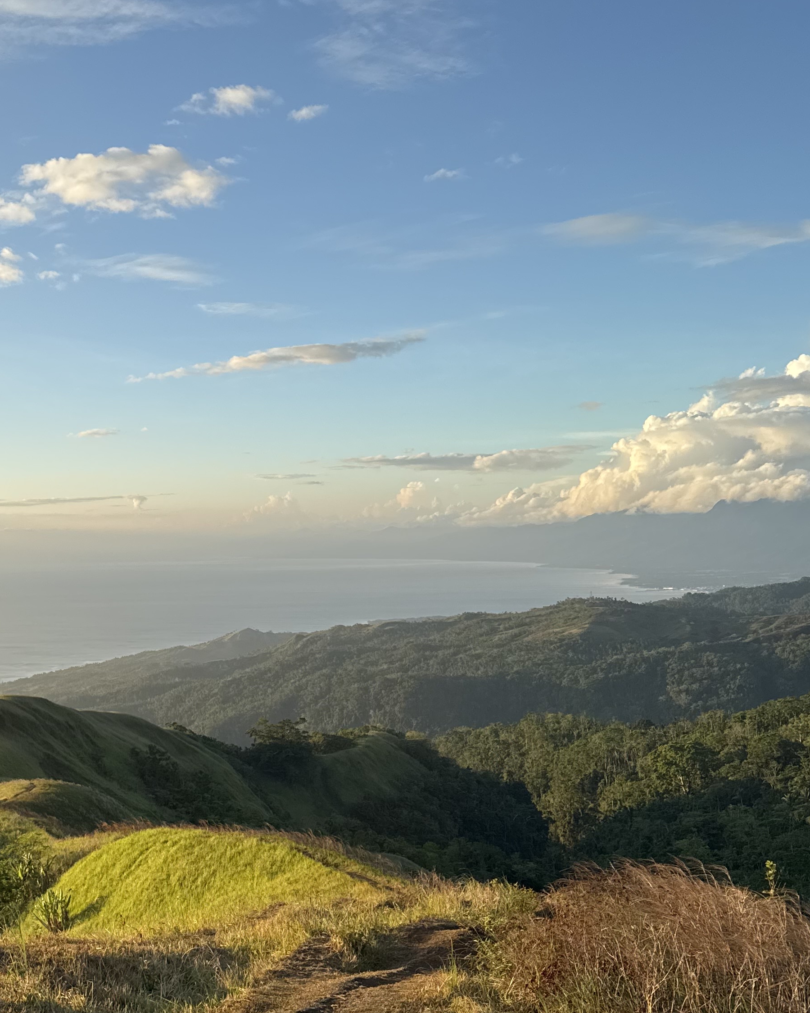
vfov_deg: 43.8
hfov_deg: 34.7
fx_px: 1259
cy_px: 564
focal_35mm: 42
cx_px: 181
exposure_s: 1/2415
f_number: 1.78
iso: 80
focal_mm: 6.76
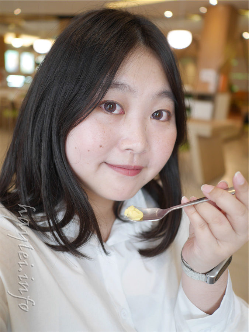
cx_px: 124
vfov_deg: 60.0
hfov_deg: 46.8
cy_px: 166
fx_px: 288
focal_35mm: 30
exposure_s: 1/60
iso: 200
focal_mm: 15
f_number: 1.7
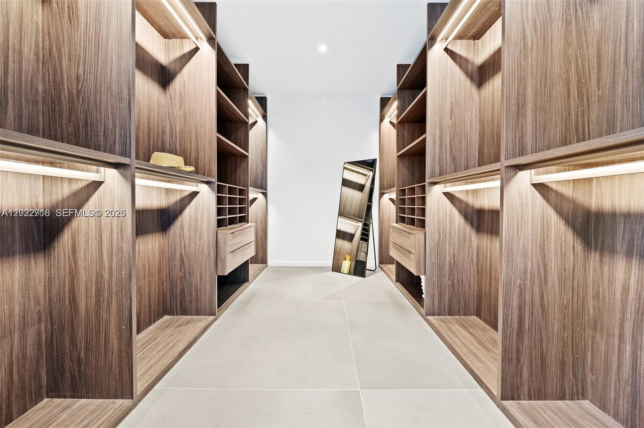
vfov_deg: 81.1
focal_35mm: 14
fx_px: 250
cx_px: 322
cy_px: 214
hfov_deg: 104.3
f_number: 8
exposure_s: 2.5
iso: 200
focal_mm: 14
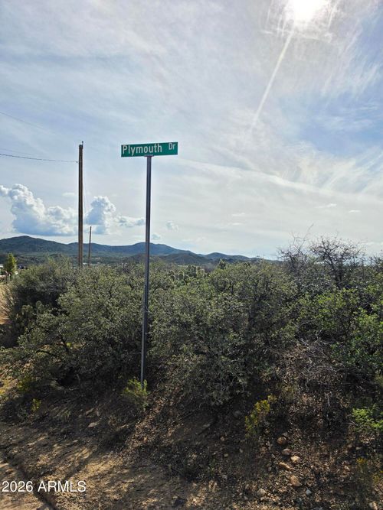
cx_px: 192
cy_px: 255
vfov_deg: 73.9
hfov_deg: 58.9
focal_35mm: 23
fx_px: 339
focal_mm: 6.5
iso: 20
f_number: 1.4
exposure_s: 1/7939
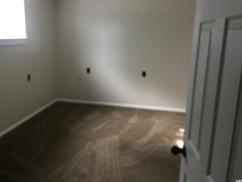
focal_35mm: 32
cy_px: 82
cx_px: 116
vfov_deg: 44.1
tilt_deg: -12.0
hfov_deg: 56.8
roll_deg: -2.7
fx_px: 224
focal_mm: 4.15
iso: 250
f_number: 2.2
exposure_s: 1/30
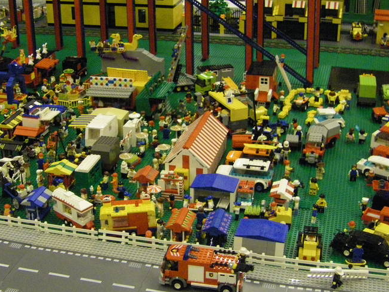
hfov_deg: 32.2
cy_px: 154
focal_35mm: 60
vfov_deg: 24.4
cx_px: 167
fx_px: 674
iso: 800
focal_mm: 6.3
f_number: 3.5
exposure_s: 1/40
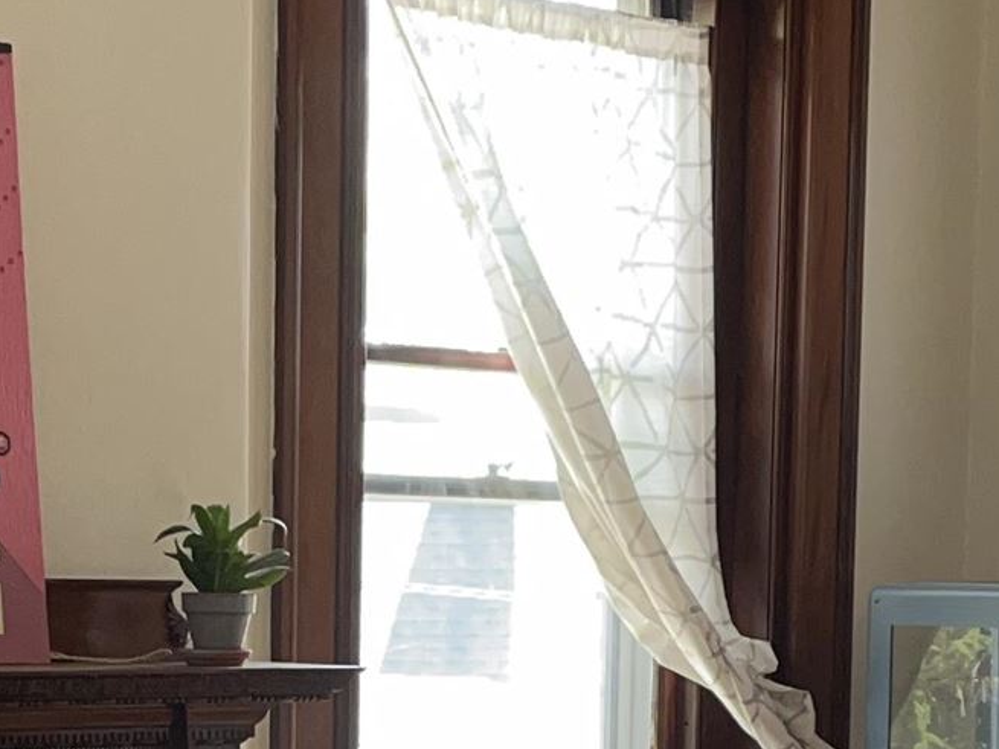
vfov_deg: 12.0
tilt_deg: -3.9
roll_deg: -0.7
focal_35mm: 122
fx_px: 3520
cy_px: 776
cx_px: 384
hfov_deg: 16.1
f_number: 1.6
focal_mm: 5.1
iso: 125
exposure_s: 1/100
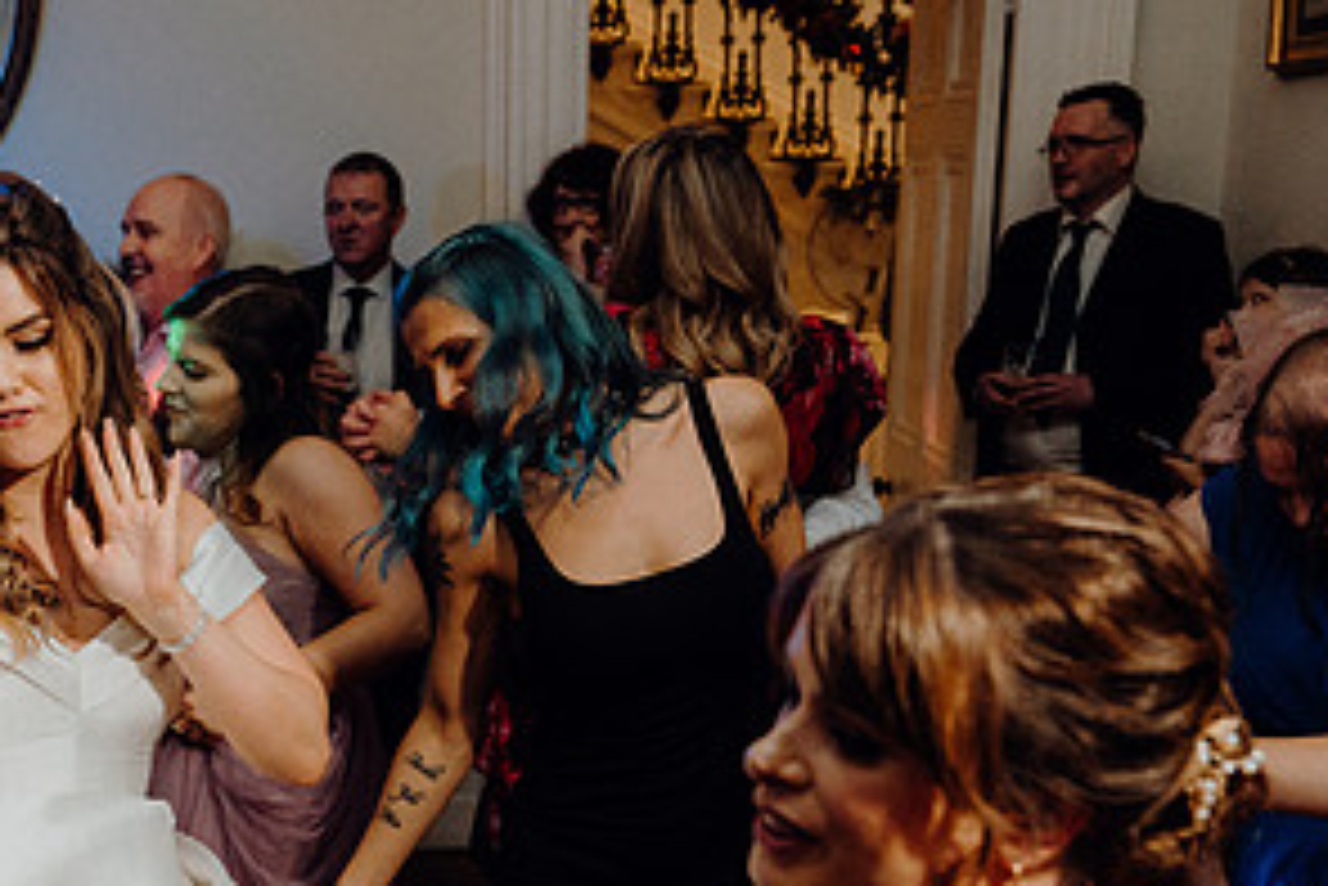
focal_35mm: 61
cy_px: 780
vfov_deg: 21.8
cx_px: 144
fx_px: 2251
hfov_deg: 31.4
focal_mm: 31
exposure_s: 1/160
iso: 2500
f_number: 3.5
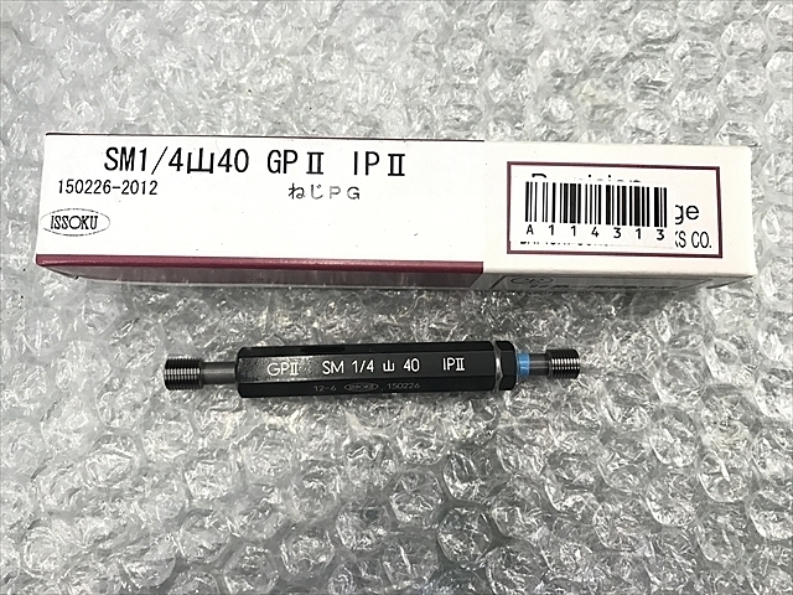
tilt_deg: -83.7
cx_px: 396
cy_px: 298
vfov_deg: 49.7
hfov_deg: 63.4
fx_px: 641
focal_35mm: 28
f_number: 1.8
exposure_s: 1/33
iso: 32
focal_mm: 3.99
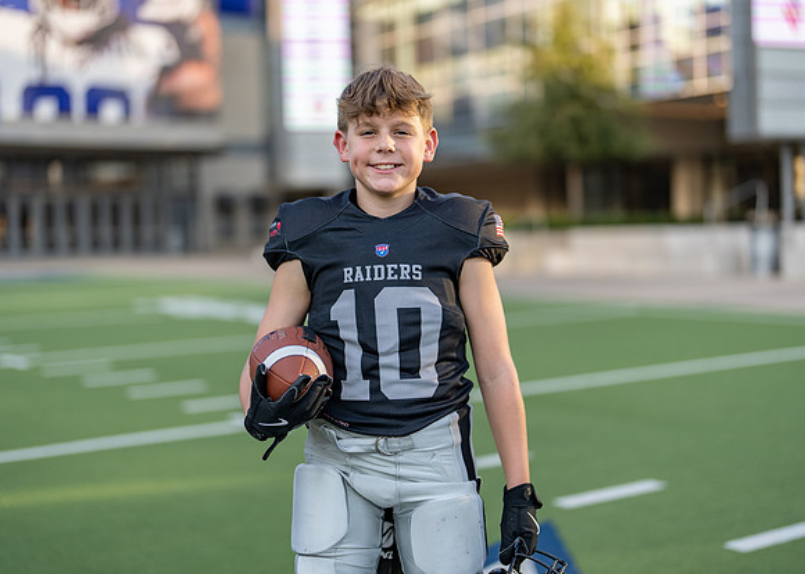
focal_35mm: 52
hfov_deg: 37.2
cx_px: 402
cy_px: 287
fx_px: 1198
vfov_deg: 27.0
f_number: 1.2
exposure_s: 1/2000
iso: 100
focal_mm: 50
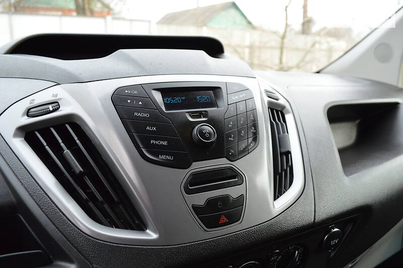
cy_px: 134
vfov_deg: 47.9
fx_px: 302
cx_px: 202
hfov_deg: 67.4
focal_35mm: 27
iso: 400
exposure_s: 1/100
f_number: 5
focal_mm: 18
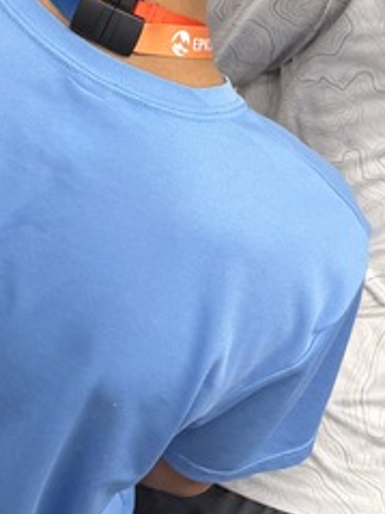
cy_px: -424
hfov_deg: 14.2
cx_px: 60
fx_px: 1529
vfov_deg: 16.0
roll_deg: -23.2
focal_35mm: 103
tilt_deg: -29.7
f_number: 1.78
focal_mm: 6.76
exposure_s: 1/75
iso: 80
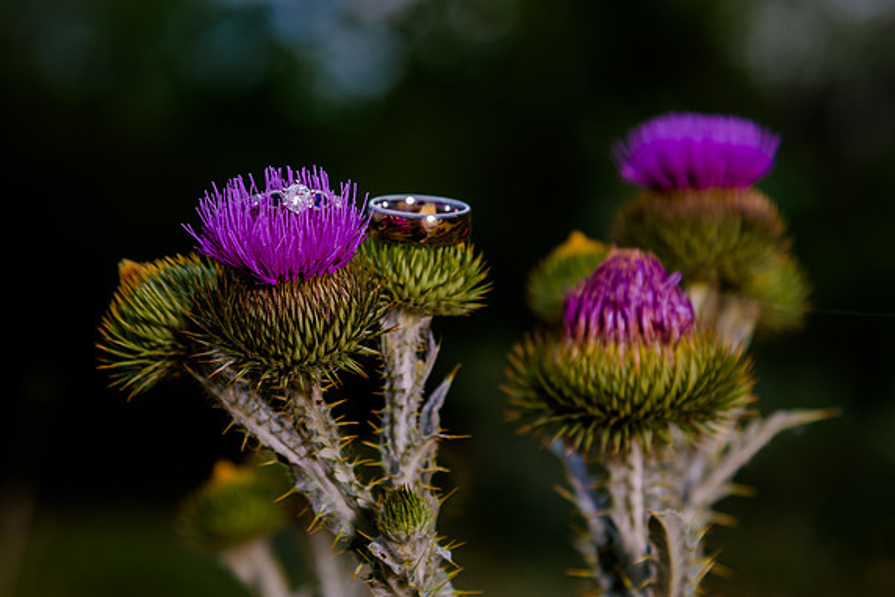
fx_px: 3532
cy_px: 279
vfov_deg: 9.7
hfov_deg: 14.4
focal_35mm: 142
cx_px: 413
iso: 800
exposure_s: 1/250
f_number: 5.6
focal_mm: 120
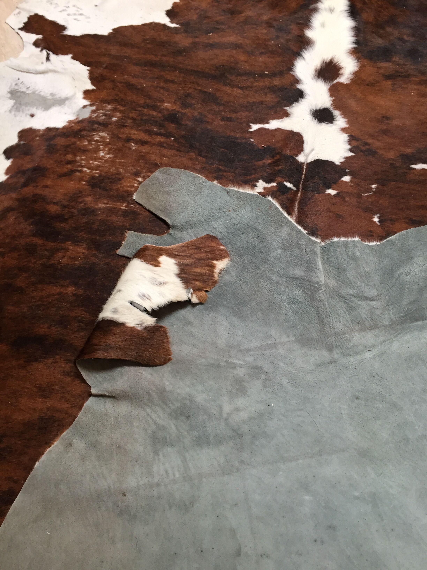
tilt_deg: -61.0
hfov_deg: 48.2
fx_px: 477
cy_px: 285
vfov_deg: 61.7
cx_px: 214
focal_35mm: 29
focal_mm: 4.15
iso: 125
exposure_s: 1/33
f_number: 2.2
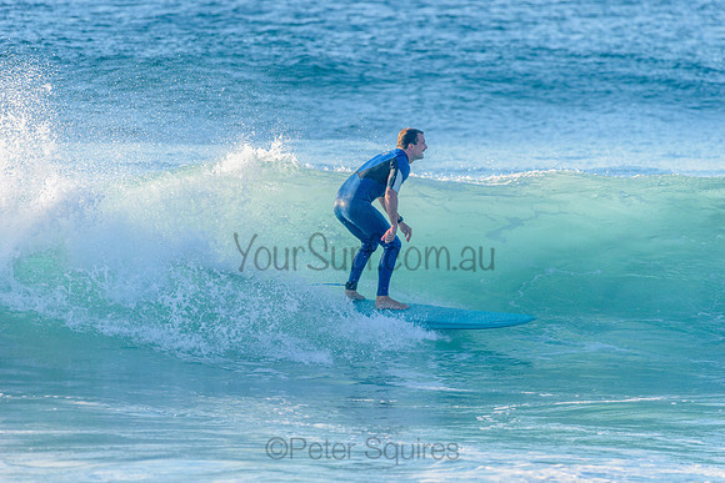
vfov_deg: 2.8
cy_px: 242
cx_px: 362
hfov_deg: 4.1
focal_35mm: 500
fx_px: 10071
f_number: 5.6
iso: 500
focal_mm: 500
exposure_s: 1/2000
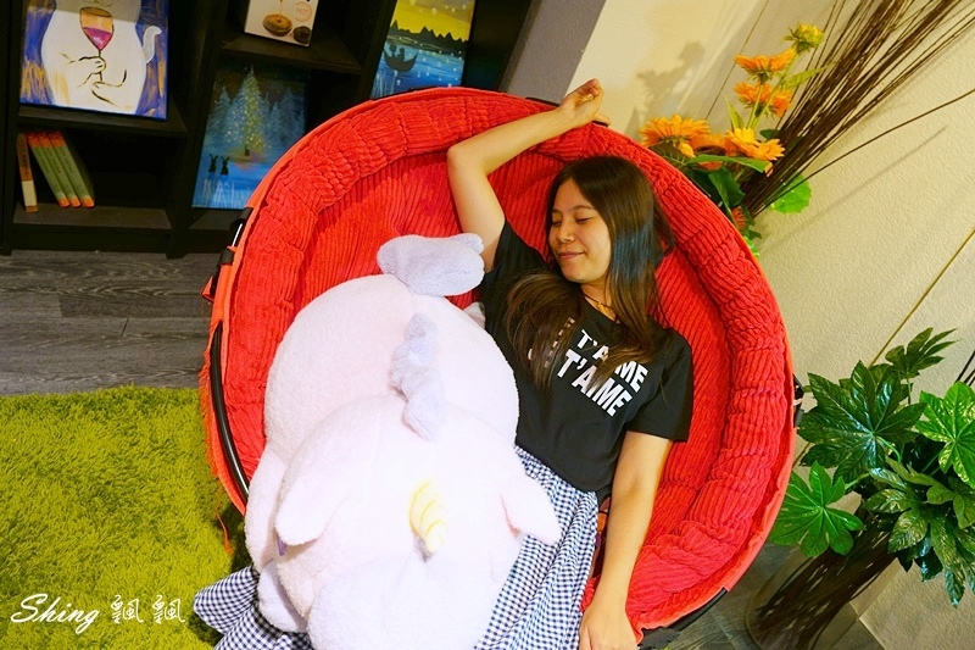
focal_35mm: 31
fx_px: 839
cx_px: 488
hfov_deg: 60.3
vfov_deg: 42.3
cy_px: 325
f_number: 4.5
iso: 800
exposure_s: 1/15
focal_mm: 31
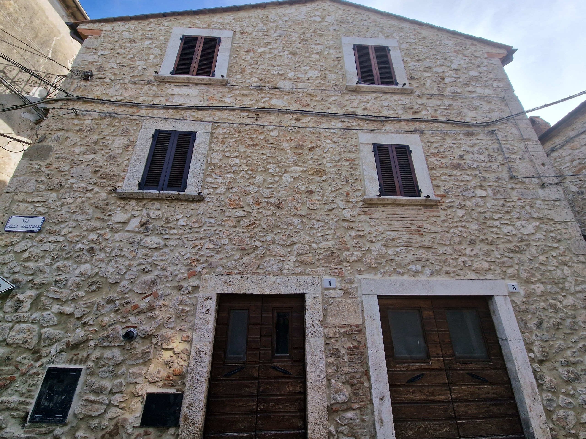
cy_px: 220
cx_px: 293
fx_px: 220
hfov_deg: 106.2
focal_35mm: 13
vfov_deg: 89.9
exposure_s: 1/1348
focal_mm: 2.2
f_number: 2.2
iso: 50
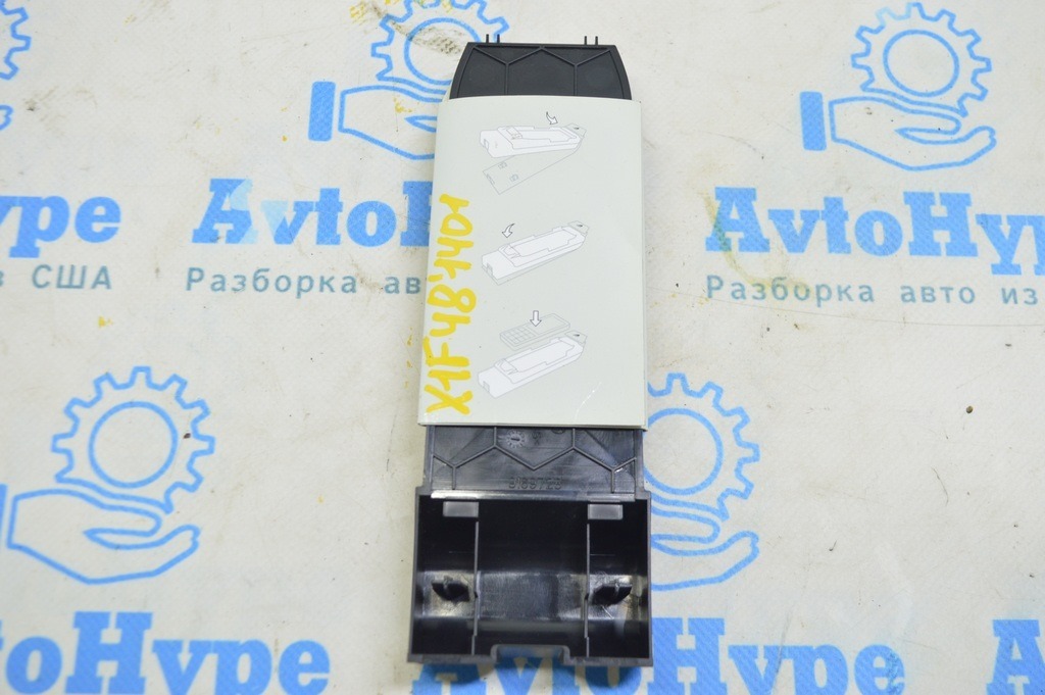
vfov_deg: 34.2
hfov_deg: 49.6
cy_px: 348
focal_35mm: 39
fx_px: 1131
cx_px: 522
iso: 400
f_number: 5.6
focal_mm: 26
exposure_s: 1/20
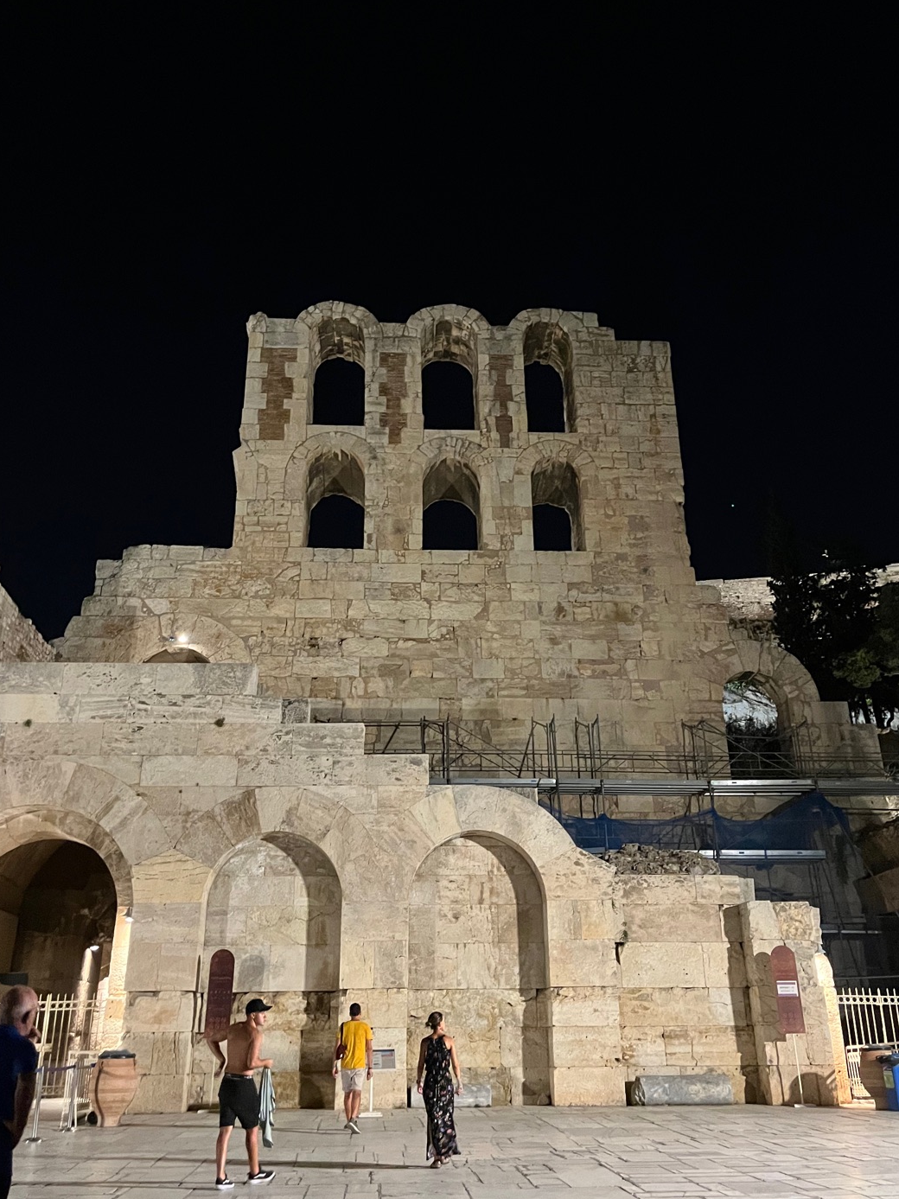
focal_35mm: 30
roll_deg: +1.3
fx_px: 1039
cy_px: 586
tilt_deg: +25.9
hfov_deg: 46.8
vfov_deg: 60.0
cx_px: 451
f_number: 1.6
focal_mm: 5.1
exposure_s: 1/33
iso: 640
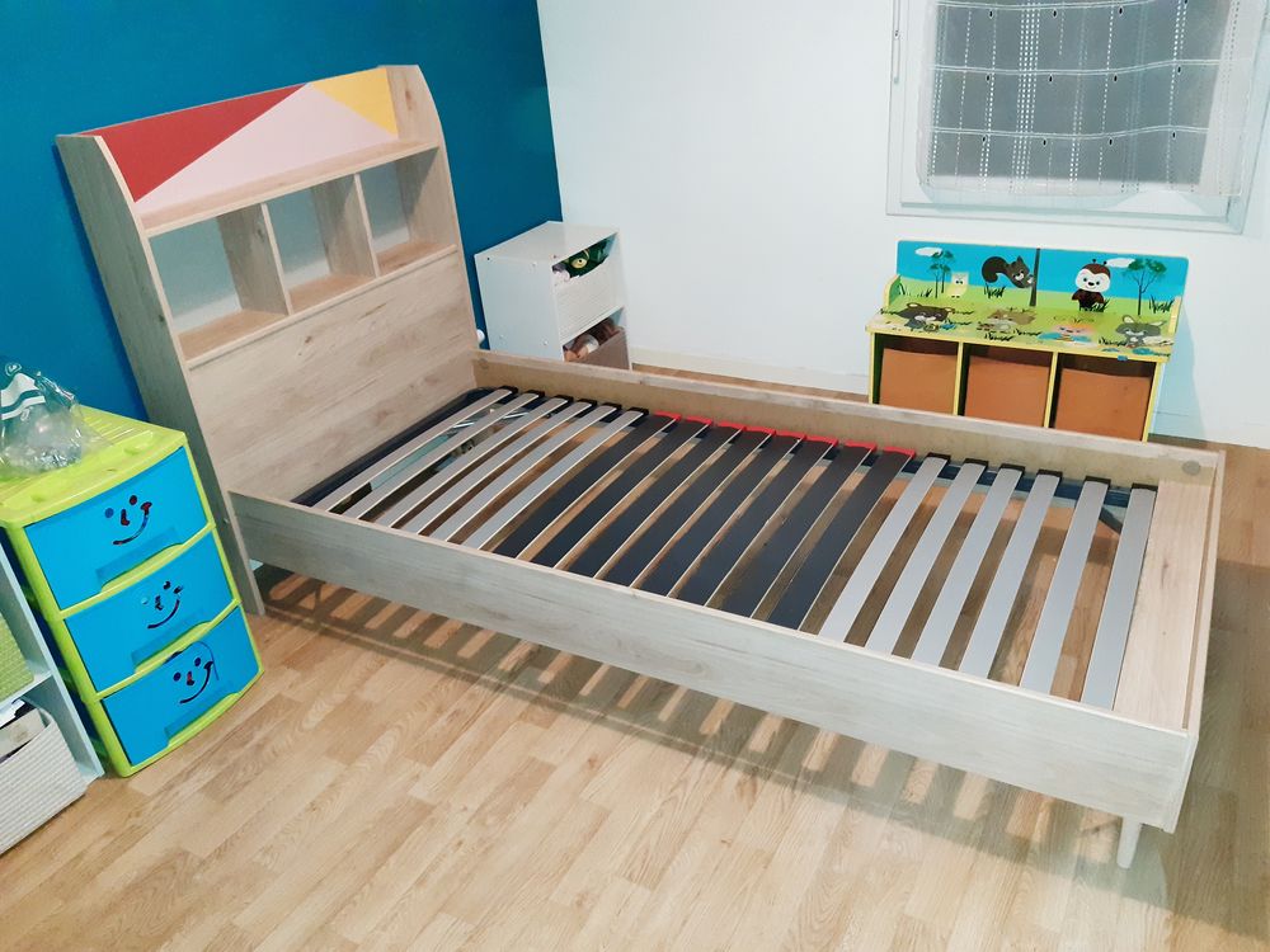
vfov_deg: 53.1
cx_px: 635
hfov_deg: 67.3
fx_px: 954
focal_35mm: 26
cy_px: 476
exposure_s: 1/25
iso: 500
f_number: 1.7
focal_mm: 3.92
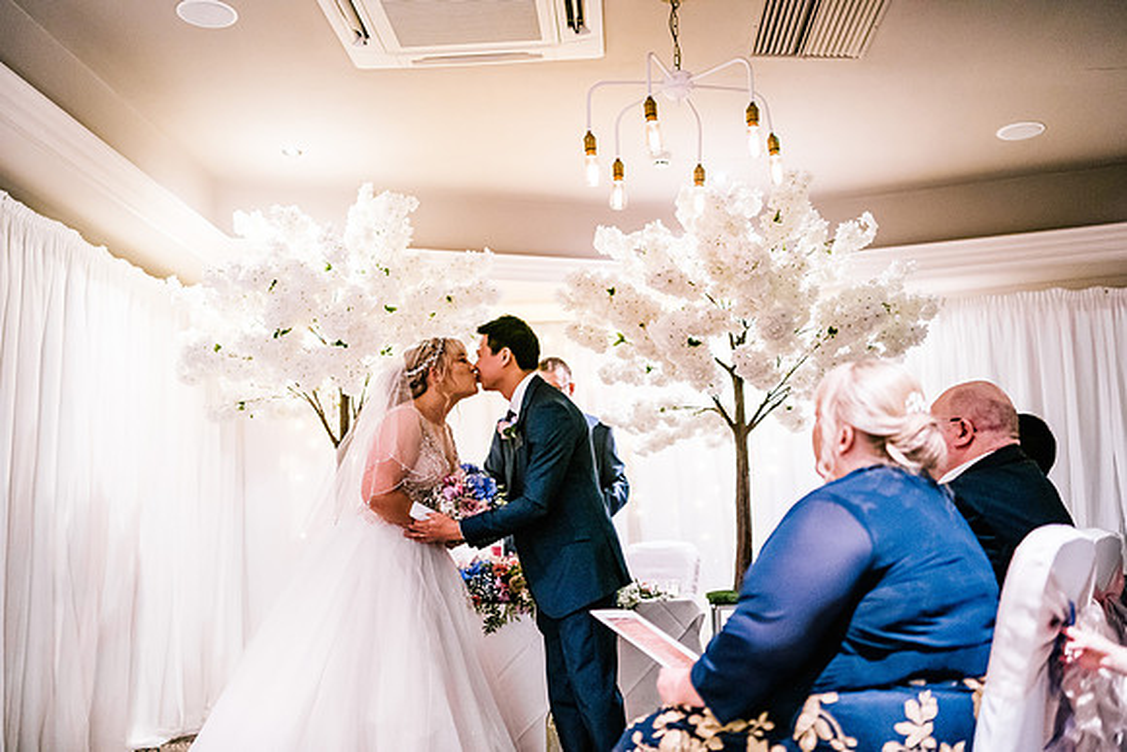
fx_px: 1096
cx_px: 564
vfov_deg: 37.9
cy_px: 376
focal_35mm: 35
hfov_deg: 54.4
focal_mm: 35
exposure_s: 1/250
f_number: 1.4
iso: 3200
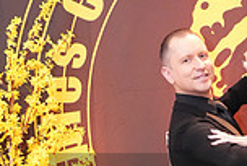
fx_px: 811
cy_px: 208
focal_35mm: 118
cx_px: 274
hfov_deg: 16.8
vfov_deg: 11.4
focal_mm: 31
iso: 6400
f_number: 4.5
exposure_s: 1/200
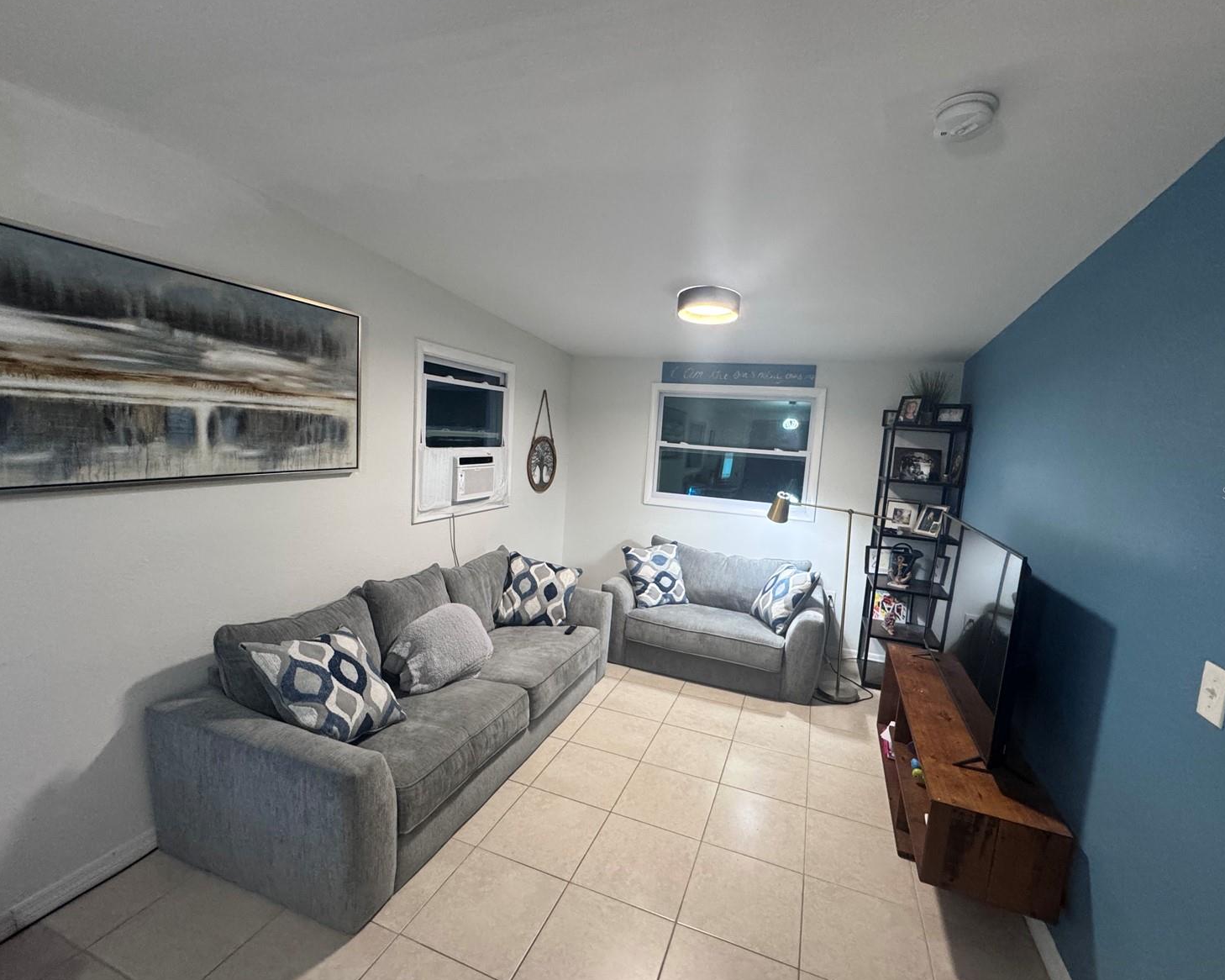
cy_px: 493
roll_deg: -3.9
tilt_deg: -6.3
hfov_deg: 96.8
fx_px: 544
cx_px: 629
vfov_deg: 84.0
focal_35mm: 15
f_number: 2.2
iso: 400
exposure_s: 1/60
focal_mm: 2.22
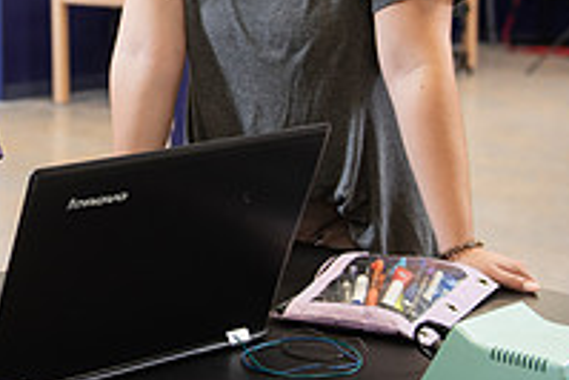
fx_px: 1566
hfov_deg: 20.0
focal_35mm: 99
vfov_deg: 13.8
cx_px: 0
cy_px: 73
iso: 640
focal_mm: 34
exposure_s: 1/200
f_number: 3.2
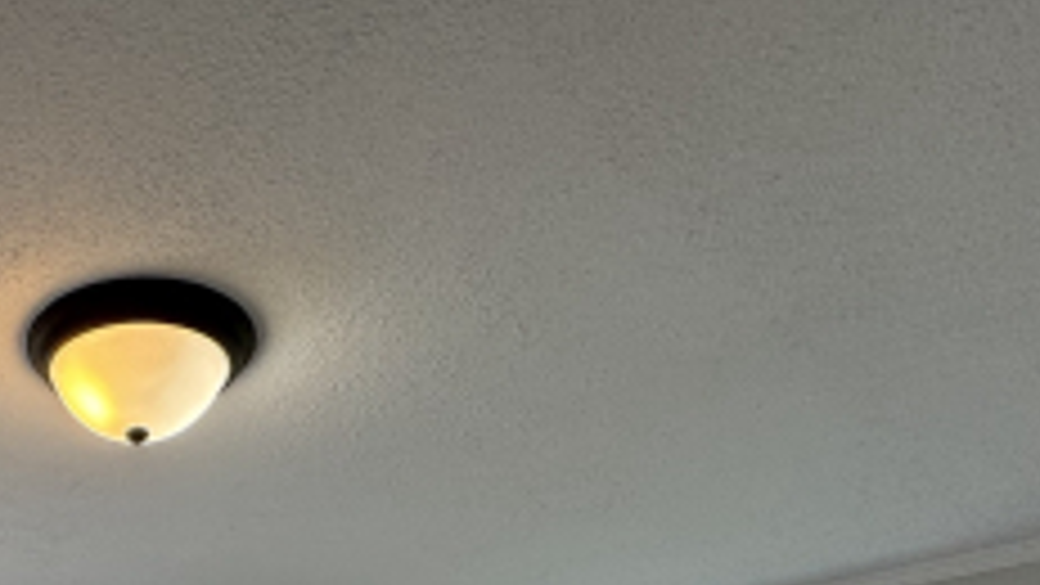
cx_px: 43
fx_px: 1214
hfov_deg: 41.4
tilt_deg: -2.7
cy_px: 1062
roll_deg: -1.0
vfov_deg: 19.7
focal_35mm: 44
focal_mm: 2.22
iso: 125
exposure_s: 1/120
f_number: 2.2
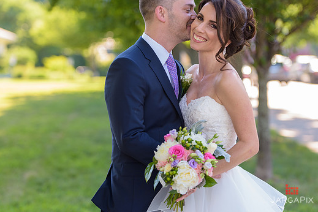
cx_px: 151
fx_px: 1086
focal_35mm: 123
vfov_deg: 11.1
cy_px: 98
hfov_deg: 16.7
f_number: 3.2
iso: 200
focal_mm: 110
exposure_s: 1/200
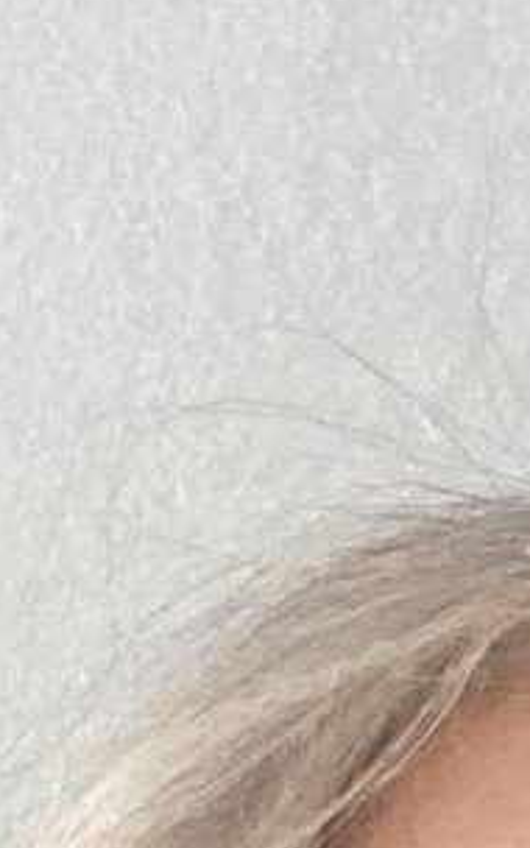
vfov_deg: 6.6
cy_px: 2570
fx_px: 6610
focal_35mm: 286
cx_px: 619
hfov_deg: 4.6
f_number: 2.2
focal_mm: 2.87
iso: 80
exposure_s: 1/60
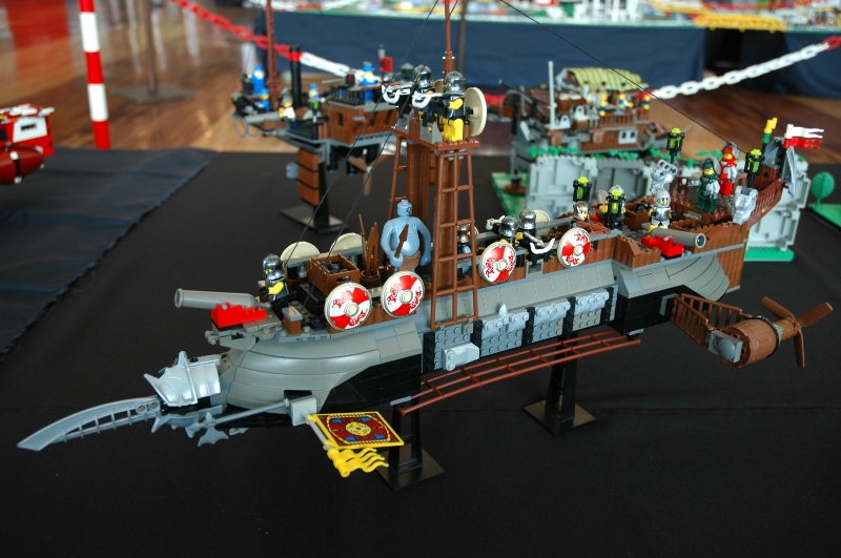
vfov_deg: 36.8
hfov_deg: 53.2
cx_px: 420
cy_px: 279
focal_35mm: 36
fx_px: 840
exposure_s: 1/13
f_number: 3.8
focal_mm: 24
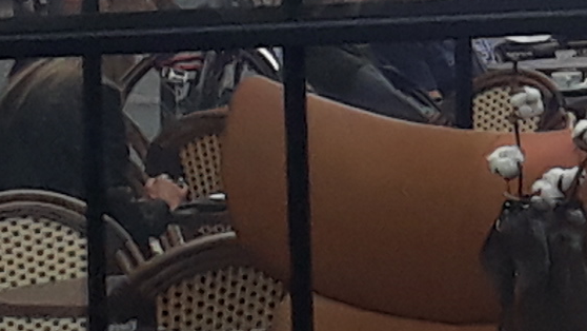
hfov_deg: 10.5
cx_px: 1487
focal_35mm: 172
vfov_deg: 6.9
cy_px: -252
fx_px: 2677
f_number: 1.9
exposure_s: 1/542
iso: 40
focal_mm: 3.6
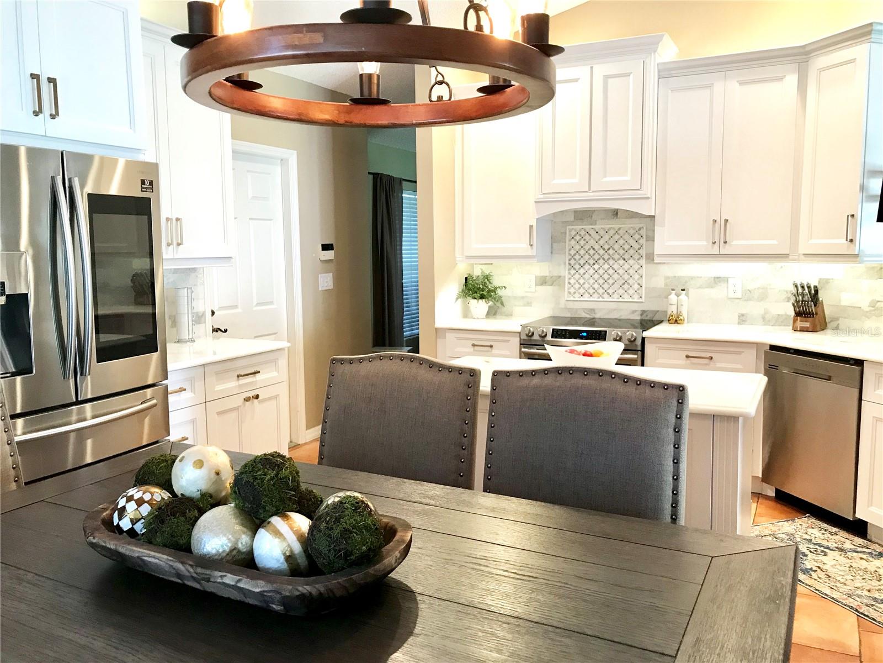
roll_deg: +0.5
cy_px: 332
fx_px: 714
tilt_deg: -8.1
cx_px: 442
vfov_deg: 49.7
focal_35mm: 28
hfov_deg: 63.4
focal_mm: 3.99
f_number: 1.8
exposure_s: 1/15
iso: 40
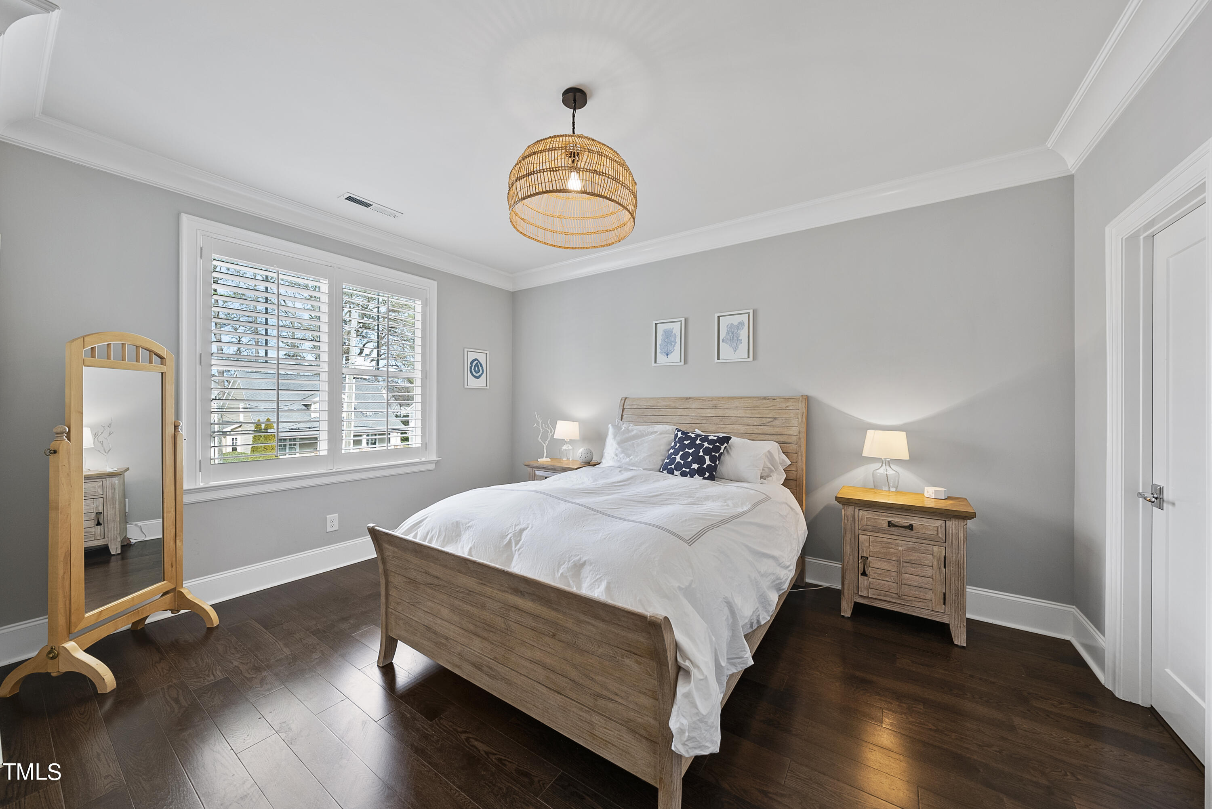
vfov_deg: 90.1
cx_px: 606
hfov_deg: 112.6
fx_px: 404
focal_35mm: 12
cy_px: 404
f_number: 7.1
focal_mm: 12
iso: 400
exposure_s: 1/5
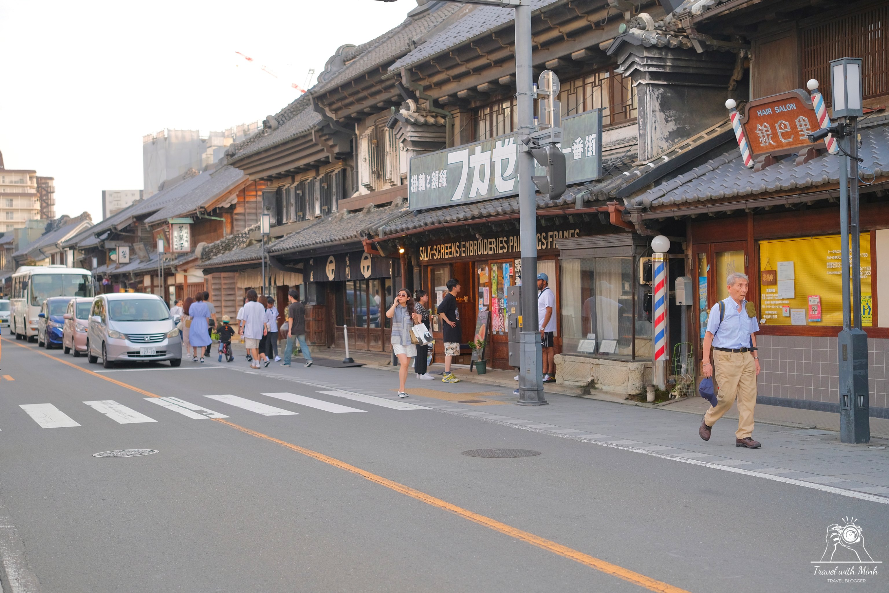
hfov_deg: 39.6
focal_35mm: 50
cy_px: 296
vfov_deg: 27.0
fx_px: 1235
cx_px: 444
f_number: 2
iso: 800
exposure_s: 1/1900
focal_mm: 33
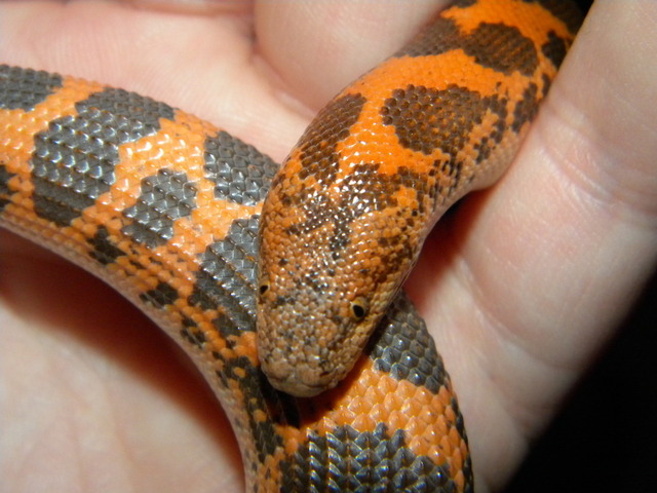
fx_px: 1575
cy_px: 246
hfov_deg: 23.6
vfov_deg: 17.8
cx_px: 328
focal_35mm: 83
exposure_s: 1/30
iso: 400
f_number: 9
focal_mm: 15.1
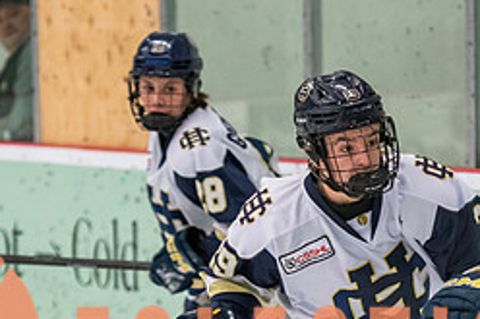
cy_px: 409
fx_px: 5103
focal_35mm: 383
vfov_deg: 3.6
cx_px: 404
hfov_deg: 5.4
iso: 2000
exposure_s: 1/640
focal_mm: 112
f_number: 3.2
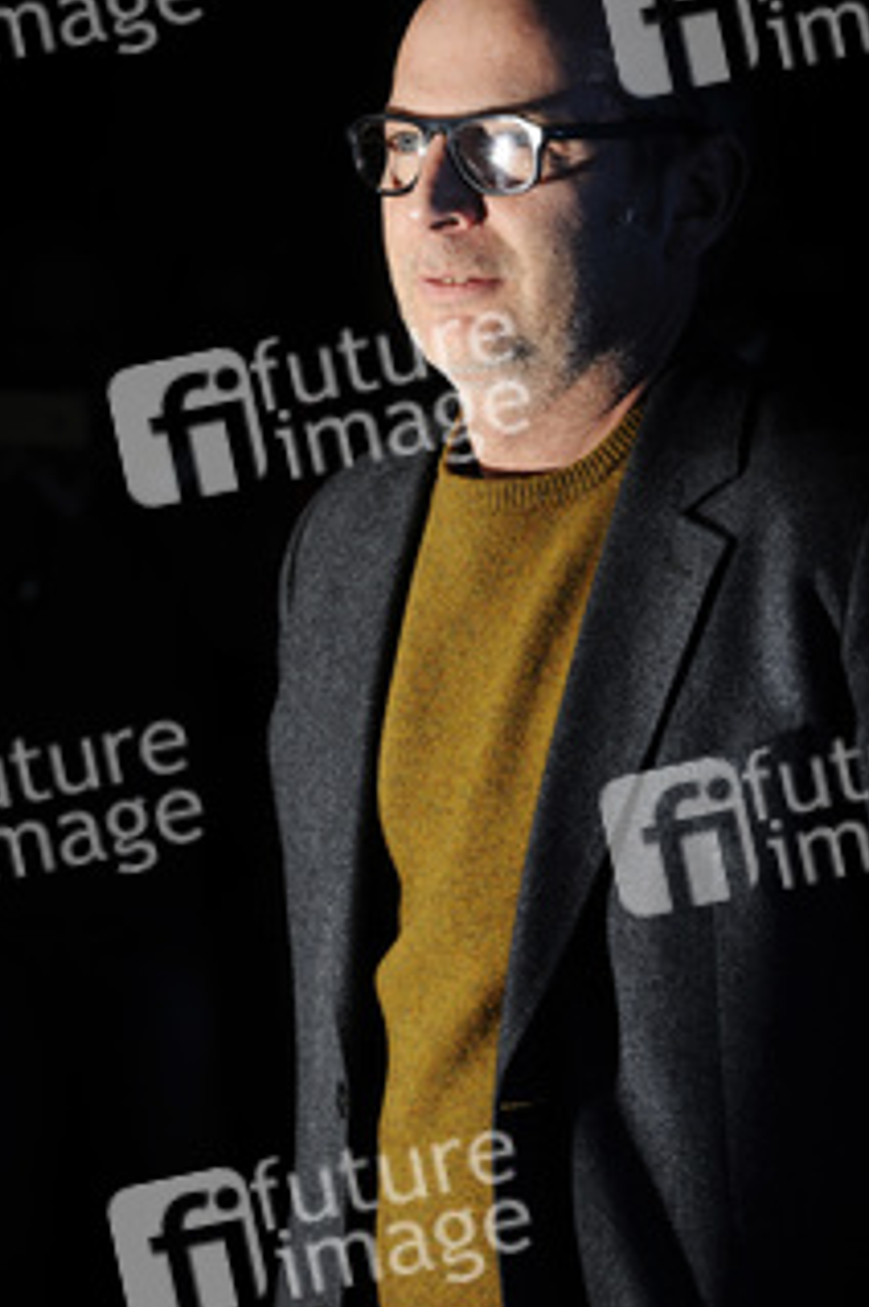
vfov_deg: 9.7
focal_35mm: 213
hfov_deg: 6.4
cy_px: 615
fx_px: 7729
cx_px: 439
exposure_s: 1/320
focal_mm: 170
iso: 200
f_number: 10
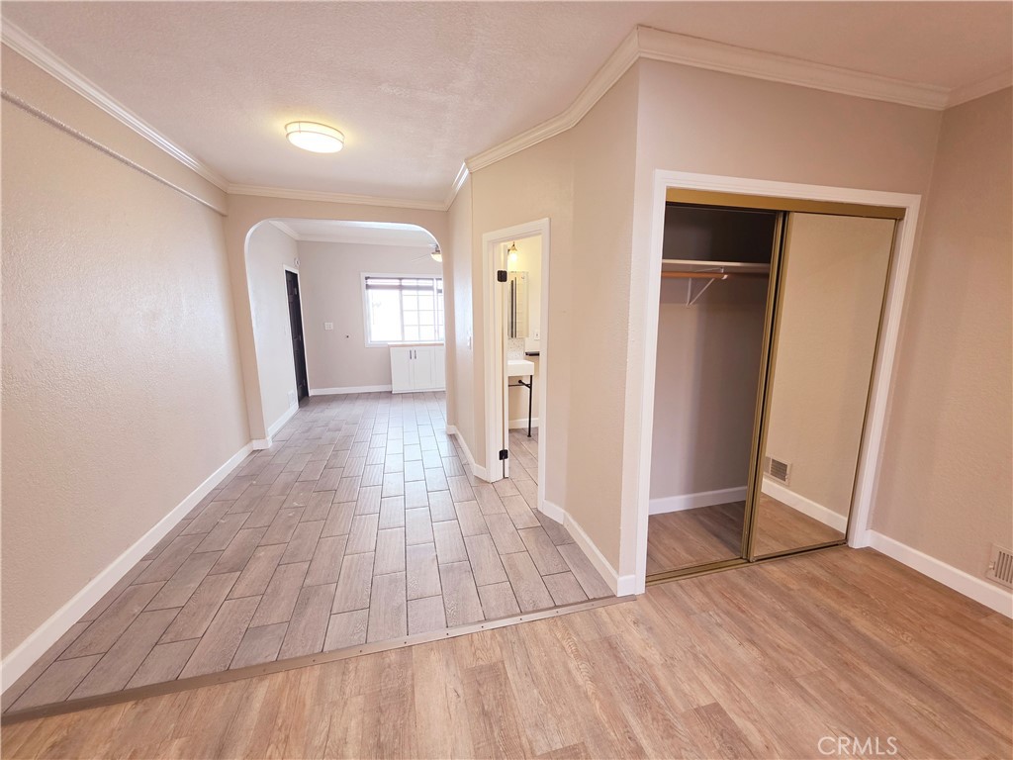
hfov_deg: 106.2
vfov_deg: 89.9
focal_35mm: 13
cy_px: 380
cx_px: 506
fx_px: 380
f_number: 1.9
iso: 125
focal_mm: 2.2
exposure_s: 1/120
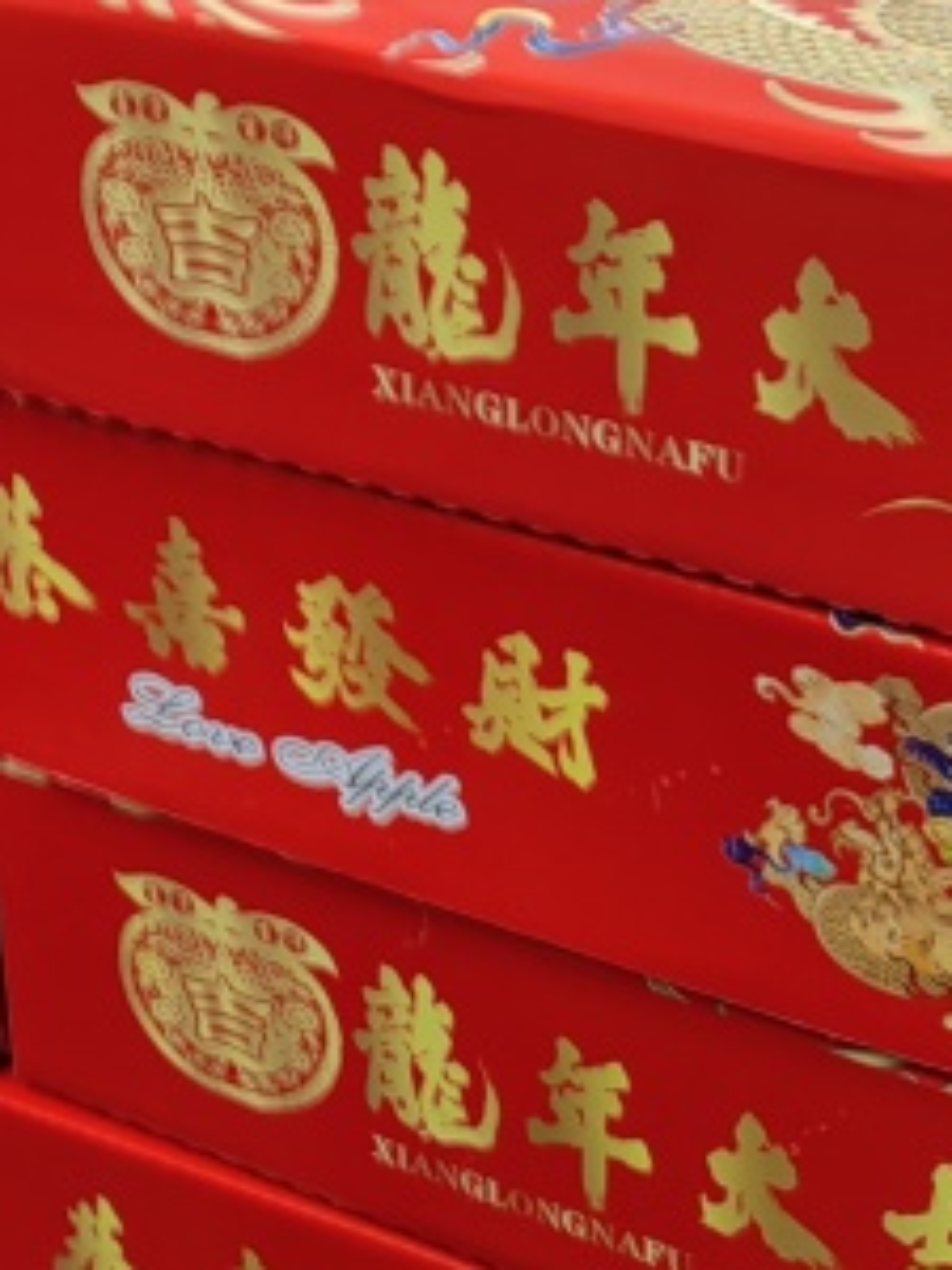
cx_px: 63
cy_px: 74
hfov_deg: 15.2
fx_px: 3520
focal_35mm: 96
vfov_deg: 20.0
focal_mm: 5.54
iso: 125
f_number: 1.8
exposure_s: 1/50
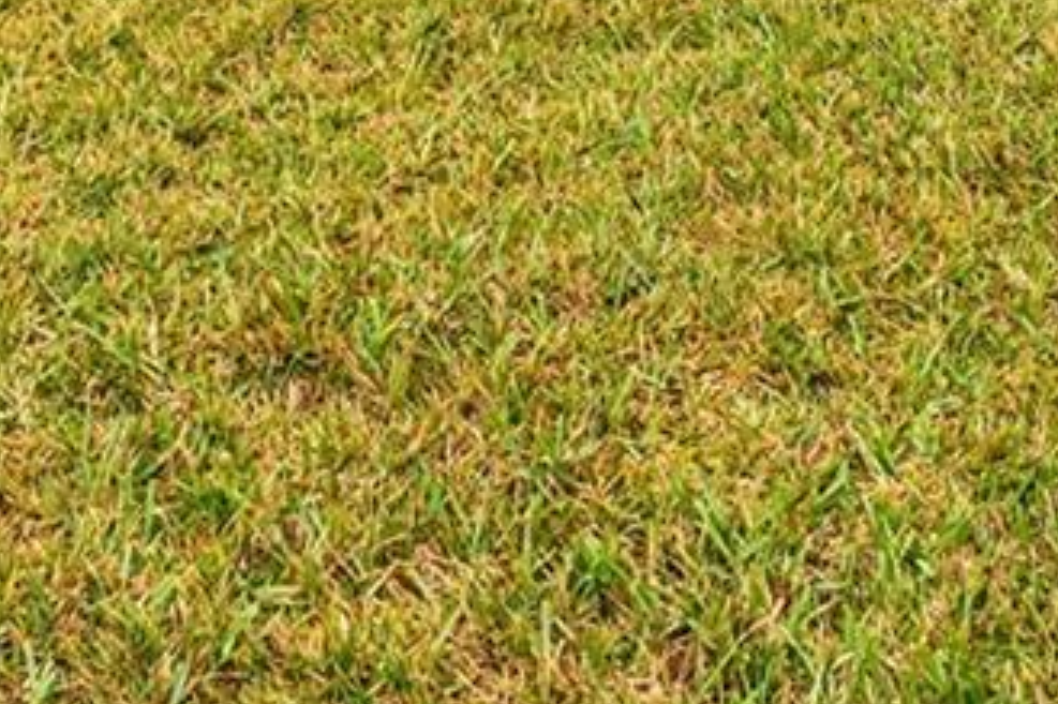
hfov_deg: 27.9
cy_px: -743
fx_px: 2126
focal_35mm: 72
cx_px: 402
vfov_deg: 15.0
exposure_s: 1/250
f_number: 7.1
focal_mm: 14.9
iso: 320
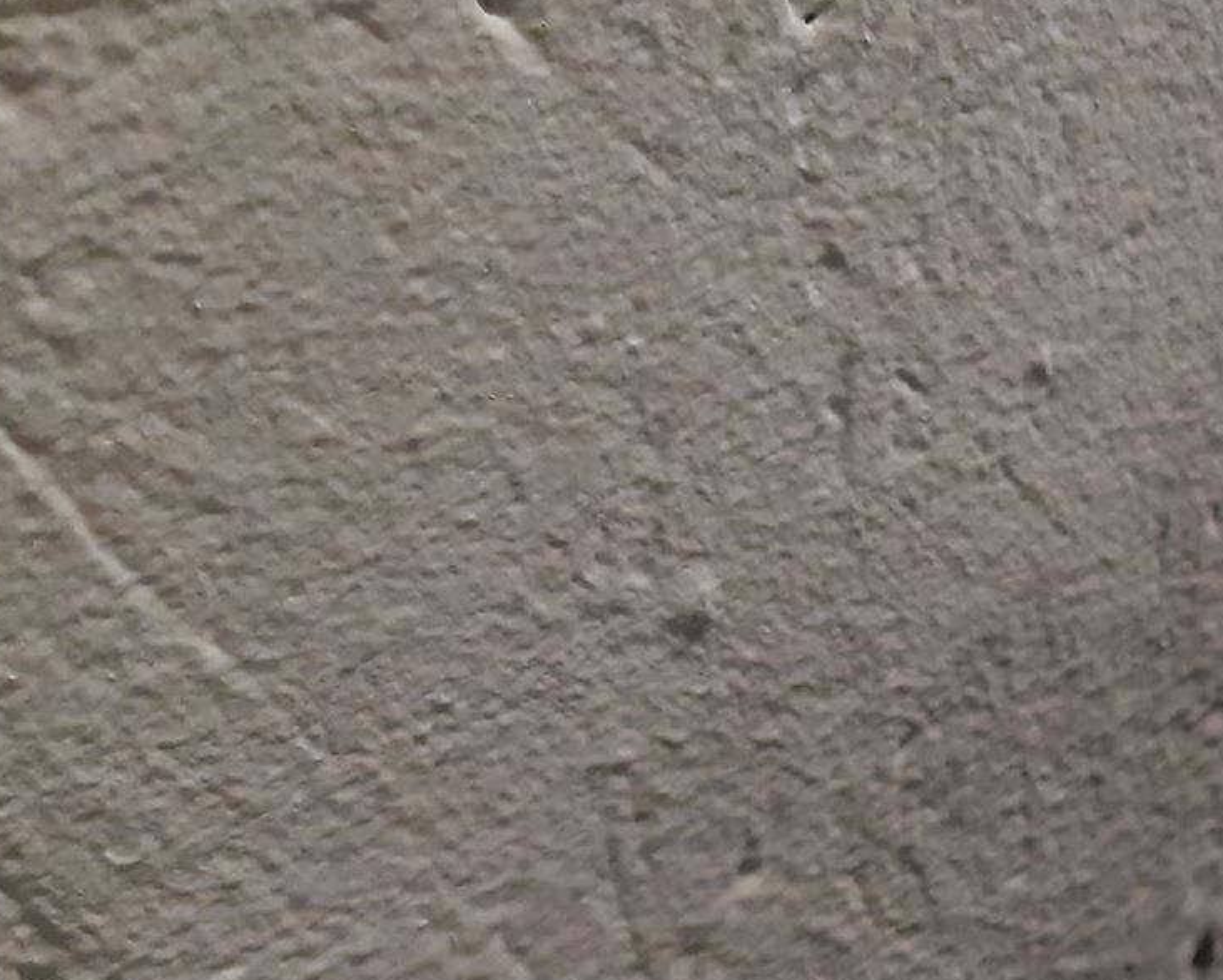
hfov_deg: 24.1
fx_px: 2571
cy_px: 1166
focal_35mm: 71
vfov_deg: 20.2
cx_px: 1502
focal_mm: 3.93
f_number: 1.7
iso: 200
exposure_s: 1/50
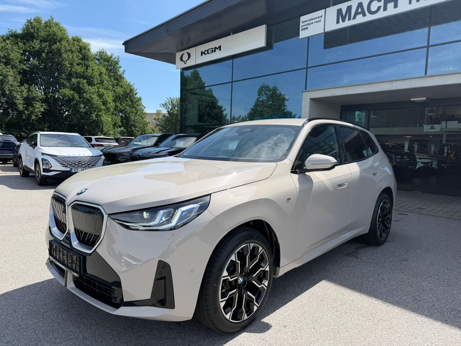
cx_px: 230
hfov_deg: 71.6
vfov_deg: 56.8
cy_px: 173
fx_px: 320
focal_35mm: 24
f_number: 1.78
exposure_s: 1/3584
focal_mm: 6.76
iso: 80
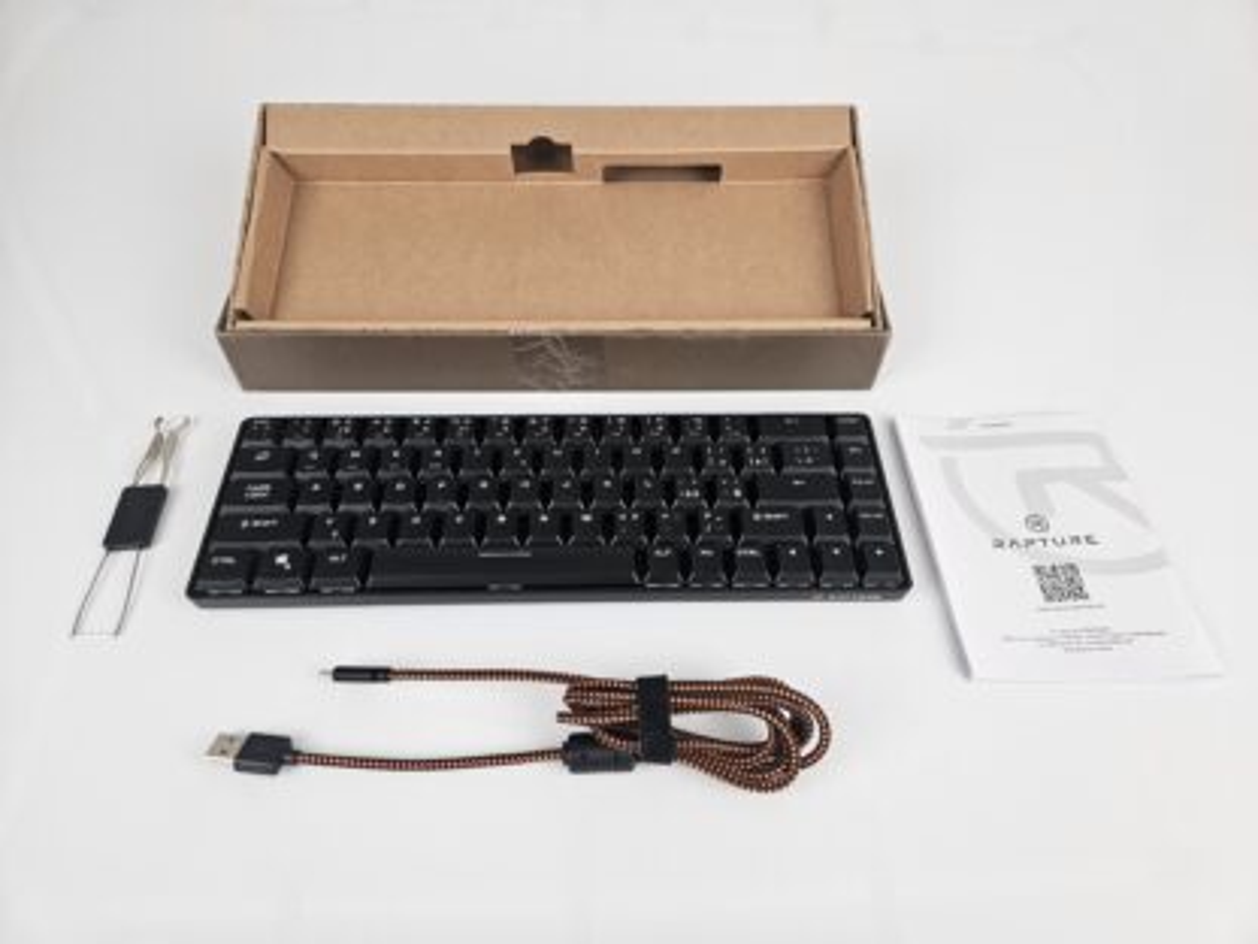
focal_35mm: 23
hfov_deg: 73.9
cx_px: 629
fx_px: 836
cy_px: 472
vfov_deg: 58.9
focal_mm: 5.4
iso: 64
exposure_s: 1/180
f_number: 1.8
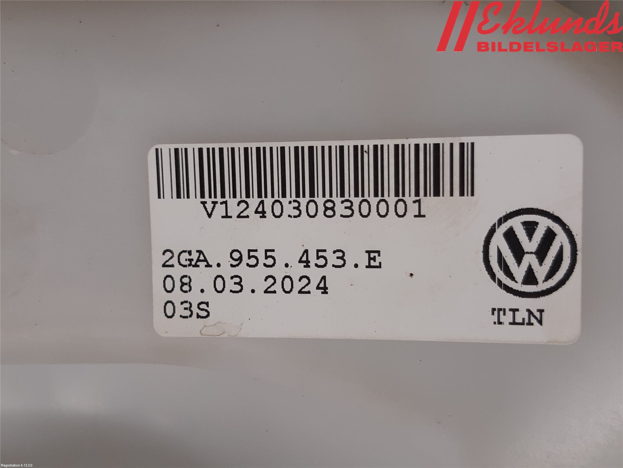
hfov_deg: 67.3
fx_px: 468
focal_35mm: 26
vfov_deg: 53.1
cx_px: 312
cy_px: 234
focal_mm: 3.93
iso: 50
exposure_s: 1/50
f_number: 1.7
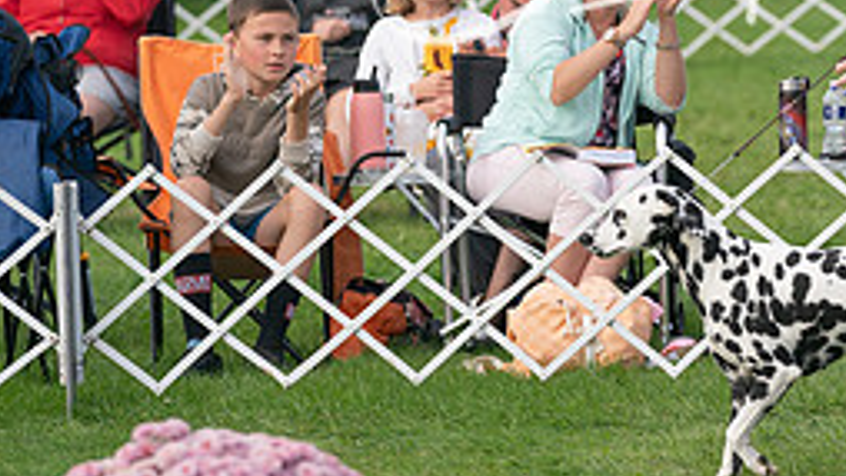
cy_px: 93
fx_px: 7516
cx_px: 776
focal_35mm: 335
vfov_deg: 3.6
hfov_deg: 6.4
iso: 500
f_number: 3.5
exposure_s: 1/3200
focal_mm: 140
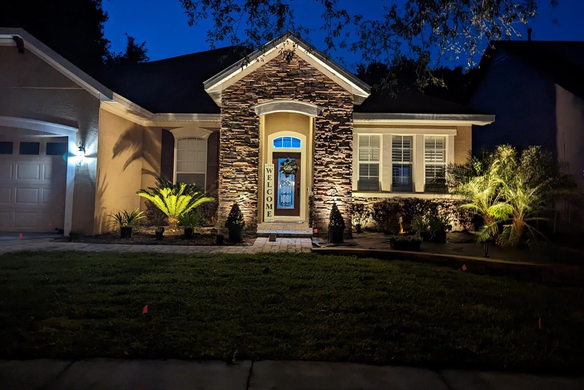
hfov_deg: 65.5
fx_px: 454
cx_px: 295
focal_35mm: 28
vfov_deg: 46.3
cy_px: 173
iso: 652
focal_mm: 6.81
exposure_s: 1/23.8
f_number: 1.85
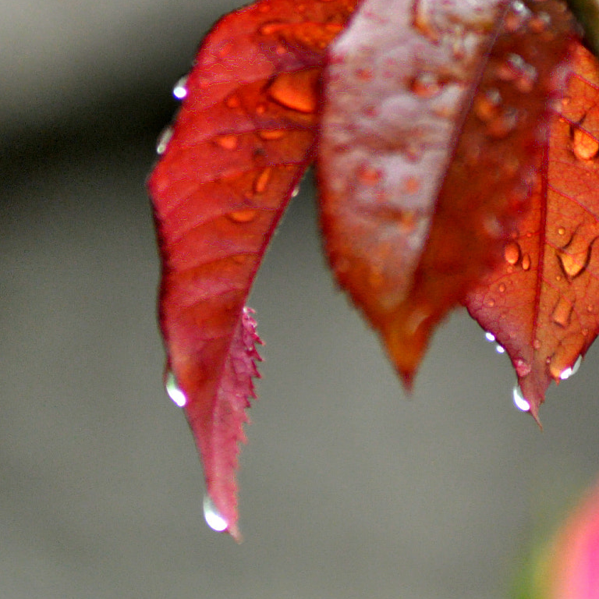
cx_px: 412
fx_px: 14546
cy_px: 286
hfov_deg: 2.4
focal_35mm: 743
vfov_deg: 2.4
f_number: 5.3
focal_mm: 280
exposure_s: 1/500
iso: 1100
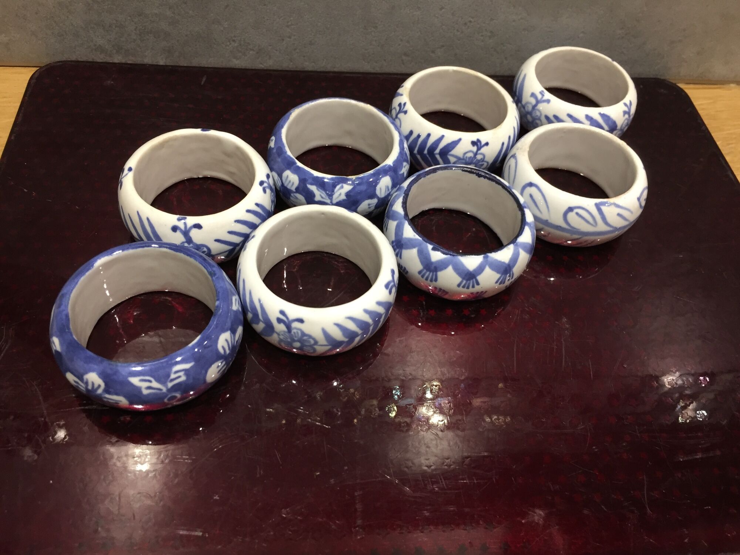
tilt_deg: -52.7
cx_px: 370
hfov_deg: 61.7
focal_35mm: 29
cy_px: 278
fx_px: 620
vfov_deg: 48.2
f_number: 2.2
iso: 125
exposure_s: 1/33
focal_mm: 4.15
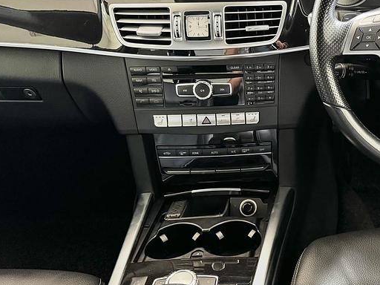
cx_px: 339
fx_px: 494
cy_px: 121
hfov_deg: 39.2
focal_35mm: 45
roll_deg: +1.8
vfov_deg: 32.1
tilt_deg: -31.2
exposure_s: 1/41
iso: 800
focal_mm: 6.76
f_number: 1.78
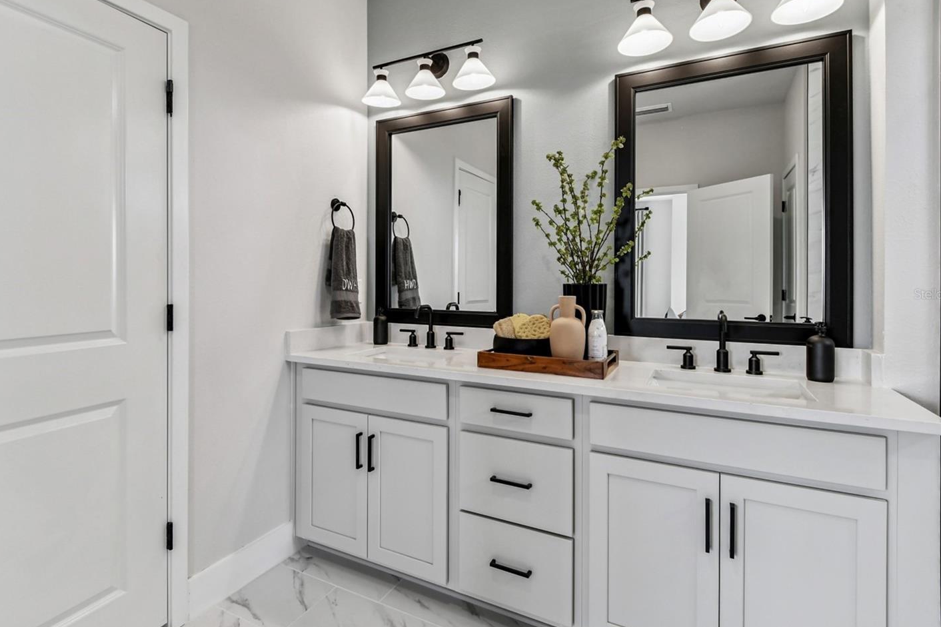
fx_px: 444
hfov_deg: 93.2
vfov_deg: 70.4
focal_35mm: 17
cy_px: 294
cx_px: 441
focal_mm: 10
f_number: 7.1
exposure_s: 1/13
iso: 100
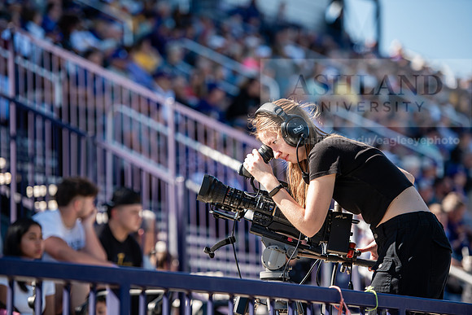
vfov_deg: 9.5
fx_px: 1901
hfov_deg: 14.2
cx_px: 236
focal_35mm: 145
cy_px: 158
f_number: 3.2
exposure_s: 1/500
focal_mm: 145
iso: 125
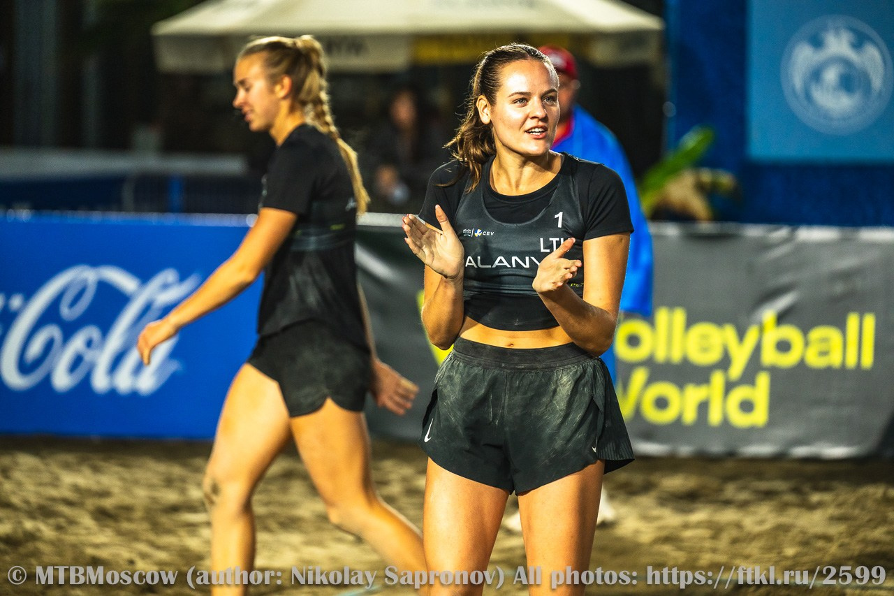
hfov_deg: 12.1
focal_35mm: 170
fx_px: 4221
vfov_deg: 8.1
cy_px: 298
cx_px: 447
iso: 1600
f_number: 3.2
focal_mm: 170
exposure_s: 1/2500
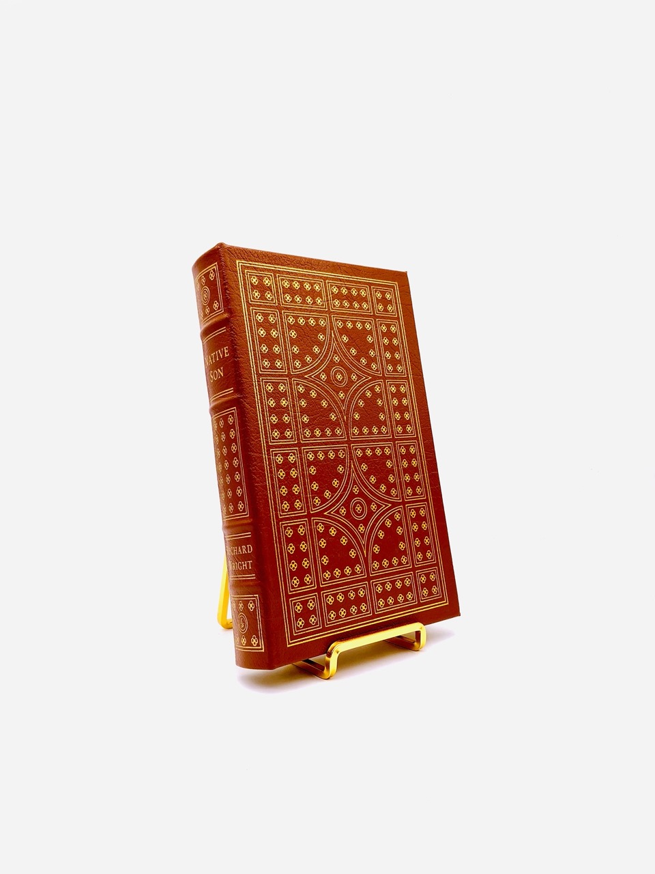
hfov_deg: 49.7
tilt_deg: -3.1
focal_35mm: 28
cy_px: 437
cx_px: 328
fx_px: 706
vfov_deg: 63.4
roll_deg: -0.4
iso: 20
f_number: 1.8
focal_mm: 3.99
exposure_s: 1/188
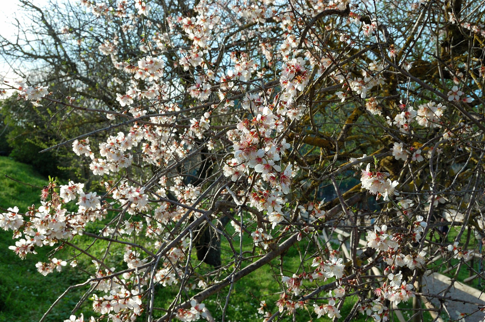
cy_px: 161
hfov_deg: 53.2
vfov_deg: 36.8
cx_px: 242
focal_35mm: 36
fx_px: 485
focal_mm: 24
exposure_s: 1/125
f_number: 8
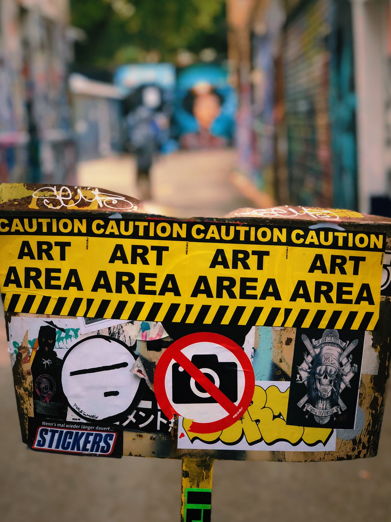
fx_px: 904
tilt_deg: -7.9
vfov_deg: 32.2
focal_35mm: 60
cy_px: 250
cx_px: 202
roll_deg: +2.7
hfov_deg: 24.4
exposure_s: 1/50
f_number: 2.4
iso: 80
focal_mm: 6
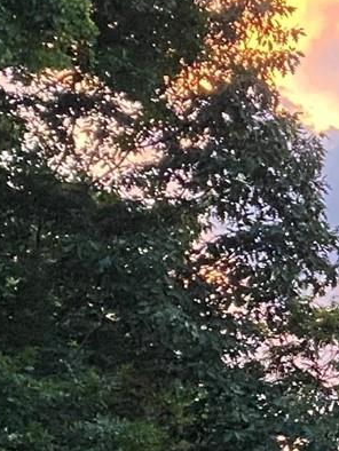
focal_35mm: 135
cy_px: 405
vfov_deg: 14.5
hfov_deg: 9.8
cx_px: 795
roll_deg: -1.1
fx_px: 1761
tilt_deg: +5.3
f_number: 1.8
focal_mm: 4.25
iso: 500
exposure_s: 1/60
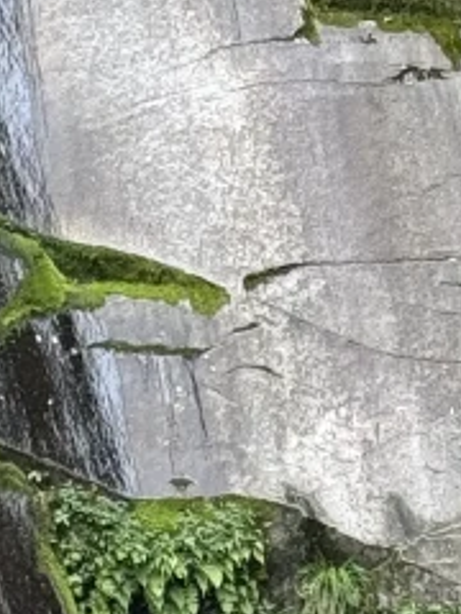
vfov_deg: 6.8
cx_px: 748
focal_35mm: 288
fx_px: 5114
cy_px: 921
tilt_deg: -7.1
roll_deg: +0.6
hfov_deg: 5.1
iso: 64
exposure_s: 1/259
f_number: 1.78
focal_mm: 6.76
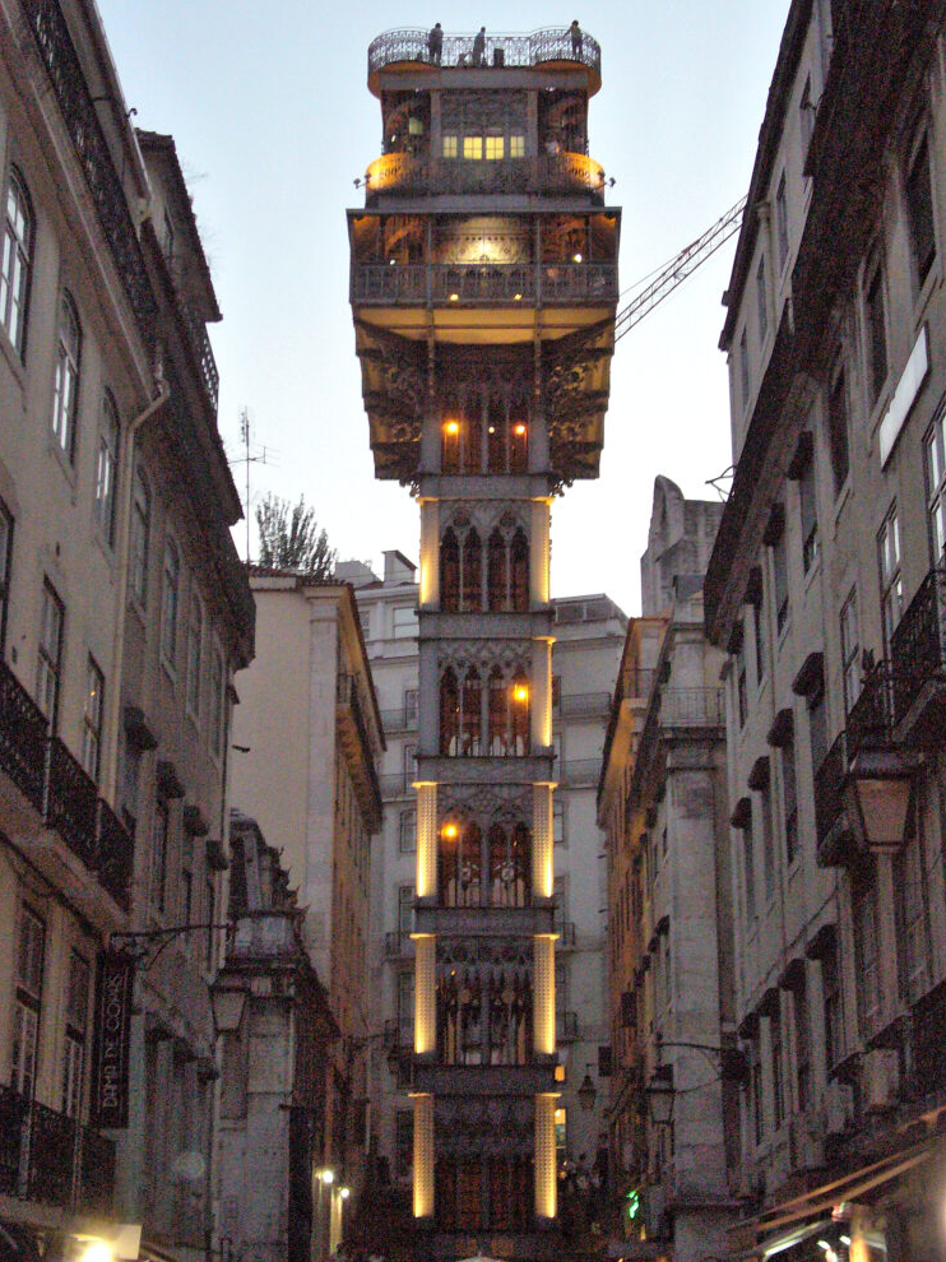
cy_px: 611
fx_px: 2187
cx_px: 482
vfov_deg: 32.2
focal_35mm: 60
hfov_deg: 24.4
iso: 400
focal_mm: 9.6
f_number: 4
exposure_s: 1/30
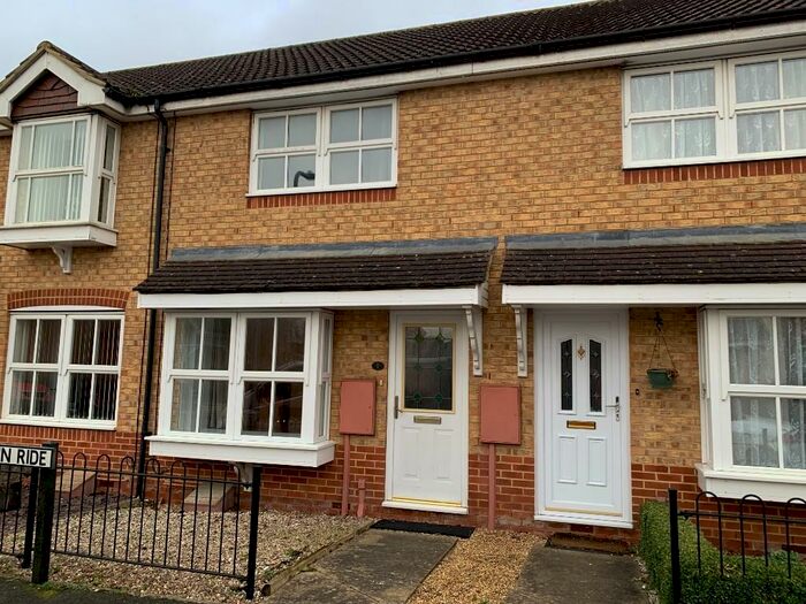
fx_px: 605
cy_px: 302
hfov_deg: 67.3
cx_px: 403
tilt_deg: +6.8
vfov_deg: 53.1
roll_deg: -0.8
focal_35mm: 26
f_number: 1.8
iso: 40
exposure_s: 1/121
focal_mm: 4.25
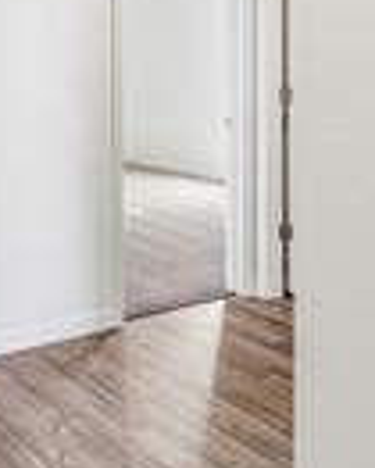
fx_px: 665
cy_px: 59
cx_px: 7
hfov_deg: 29.6
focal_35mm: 48
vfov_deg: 36.6
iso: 400
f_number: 8
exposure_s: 1/20
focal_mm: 14
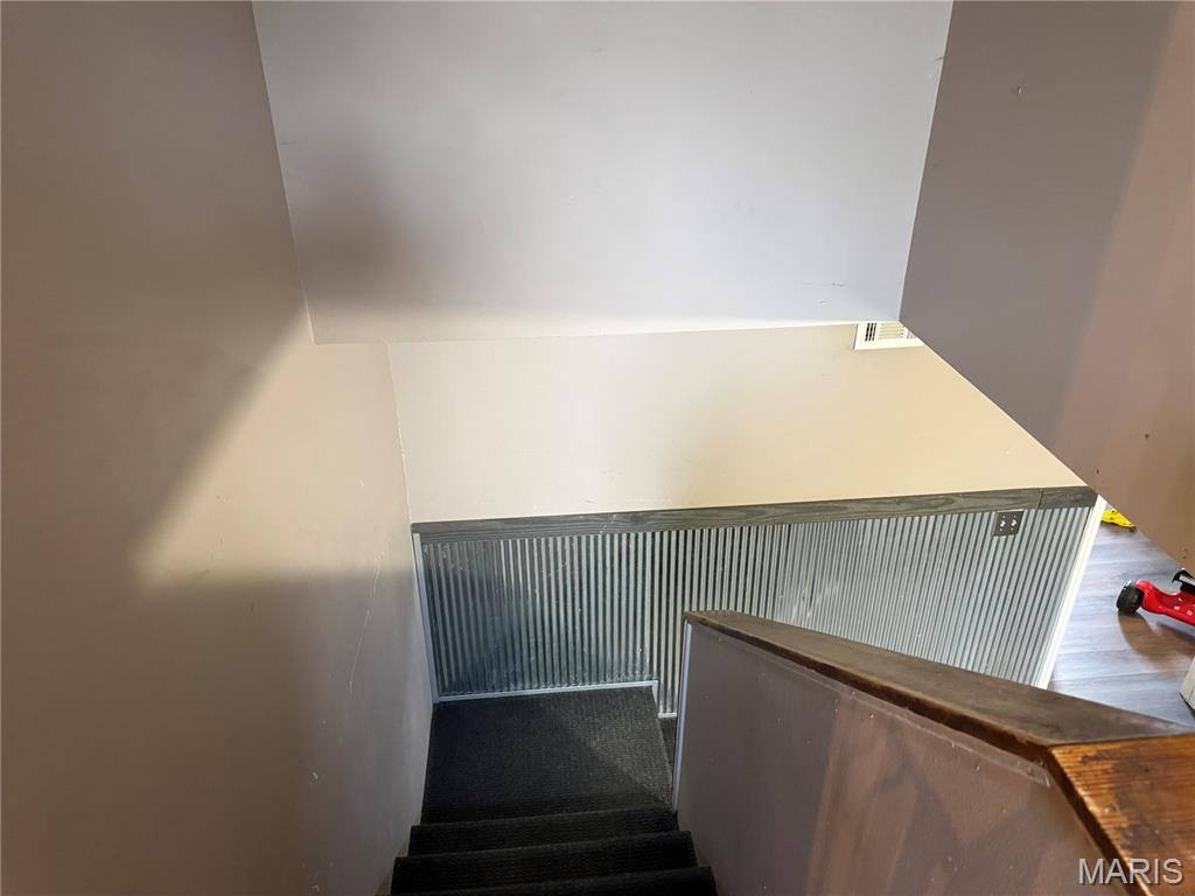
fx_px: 829
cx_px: 598
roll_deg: +1.0
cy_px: 448
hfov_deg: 71.6
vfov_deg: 56.8
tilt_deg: -27.9
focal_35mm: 24
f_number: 1.78
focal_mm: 6.76
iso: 640
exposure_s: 1/60
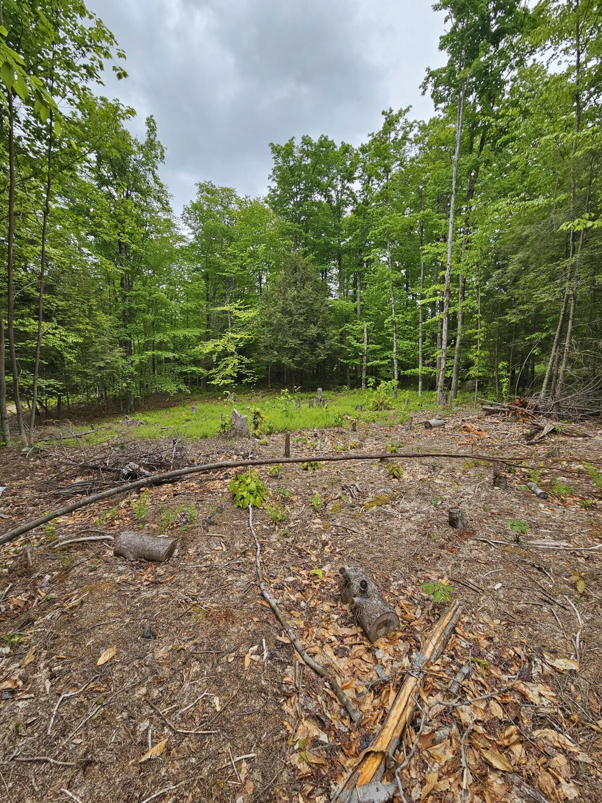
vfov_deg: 106.2
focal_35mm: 13
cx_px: 301
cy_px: 402
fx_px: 301
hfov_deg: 89.9
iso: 50
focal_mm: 2.2
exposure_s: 1/483
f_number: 2.2
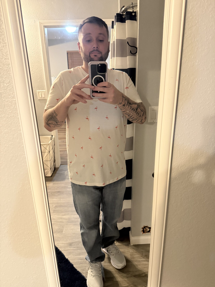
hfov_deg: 56.8
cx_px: 108
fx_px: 199
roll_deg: +0.5
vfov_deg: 71.6
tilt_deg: -20.7
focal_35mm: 24
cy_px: 144
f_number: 1.78
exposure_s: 1/60
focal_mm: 6.76
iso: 800
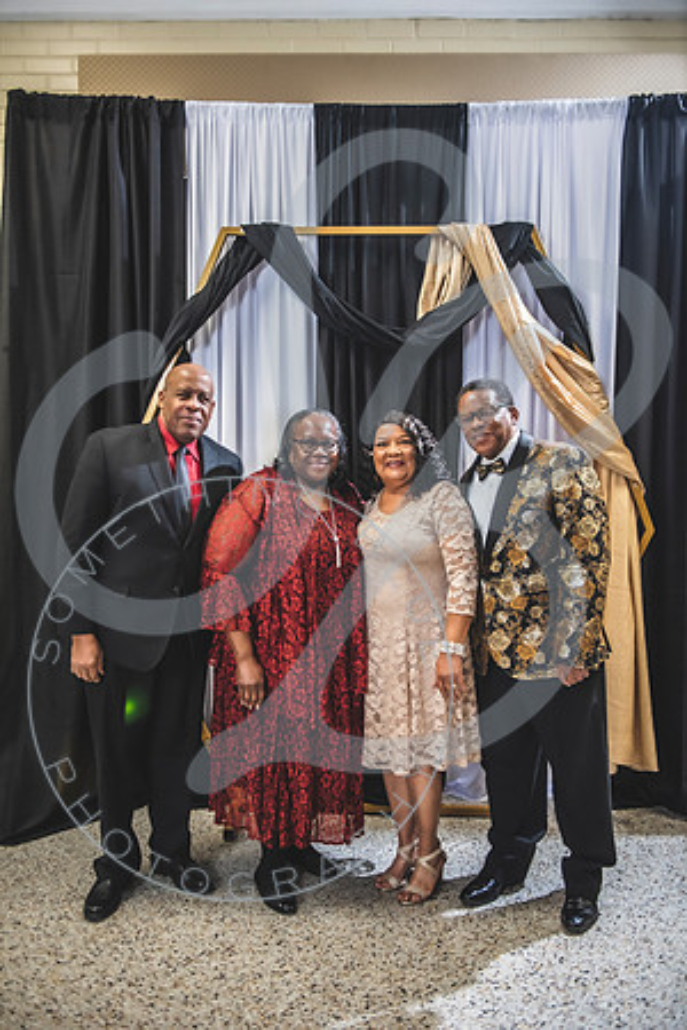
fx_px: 887
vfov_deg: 60.3
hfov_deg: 42.3
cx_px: 344
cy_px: 515
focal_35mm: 31
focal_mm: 31
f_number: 2.8
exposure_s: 1/250
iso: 1600
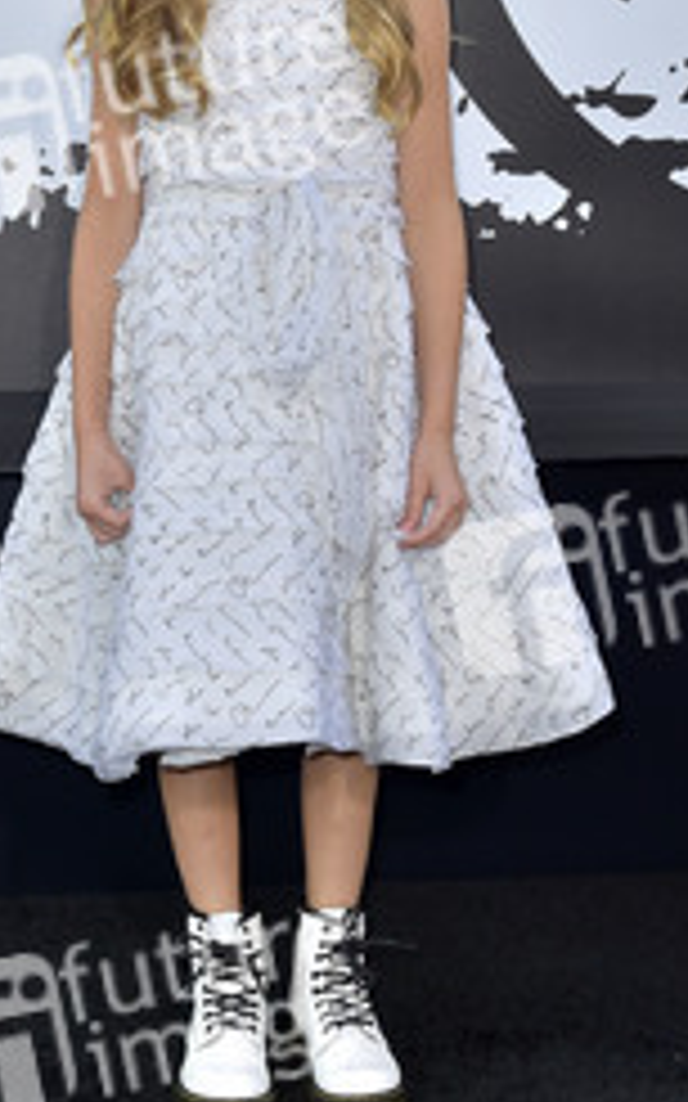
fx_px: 2251
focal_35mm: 75
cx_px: 268
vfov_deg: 27.3
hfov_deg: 17.4
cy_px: 346
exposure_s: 1/250
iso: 320
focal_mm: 45
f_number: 6.3
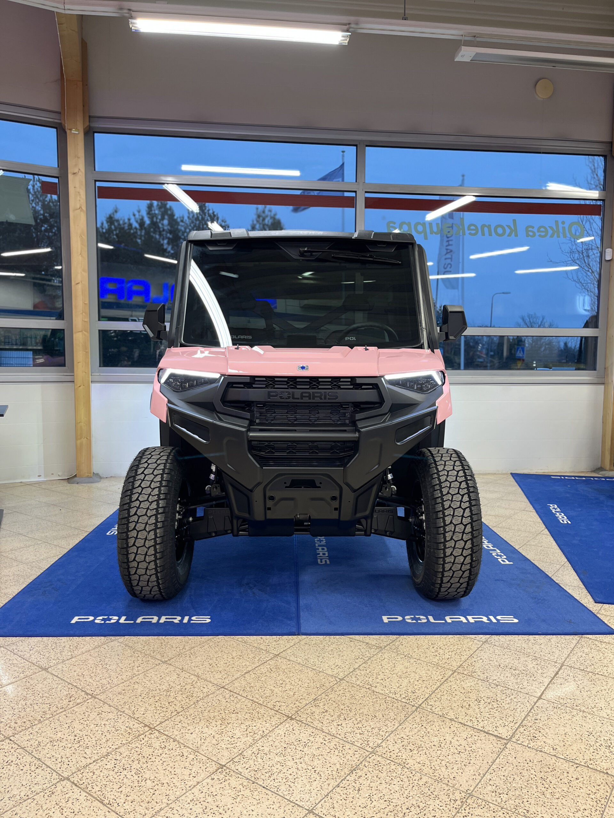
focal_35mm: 26
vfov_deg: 67.3
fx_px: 615
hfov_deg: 53.1
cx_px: 307
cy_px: 409
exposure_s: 1/50
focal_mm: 5.1
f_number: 1.6
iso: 160
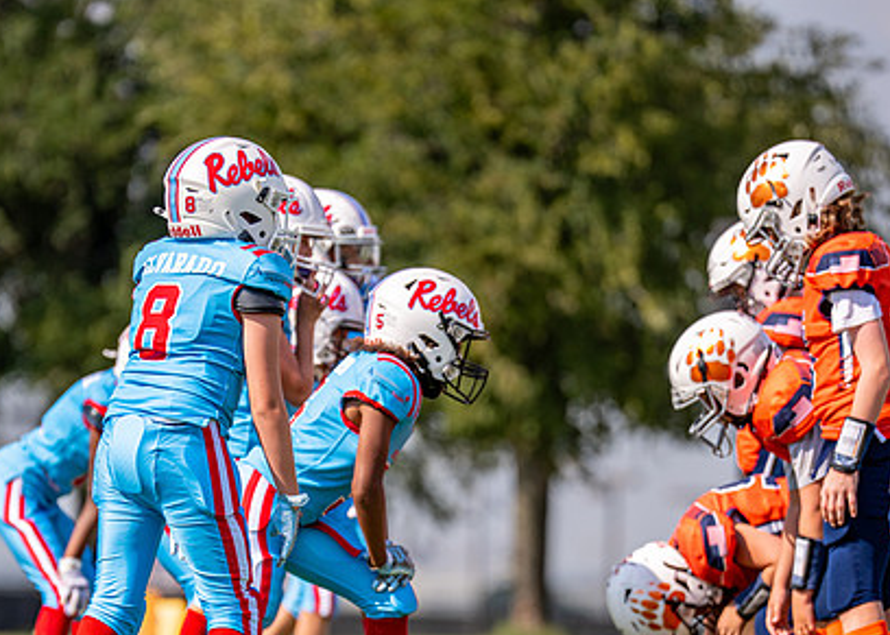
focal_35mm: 383
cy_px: 448
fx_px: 9676
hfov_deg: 5.3
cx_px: 385
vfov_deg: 3.8
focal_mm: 200
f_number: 2.8
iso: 125
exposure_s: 1/3200
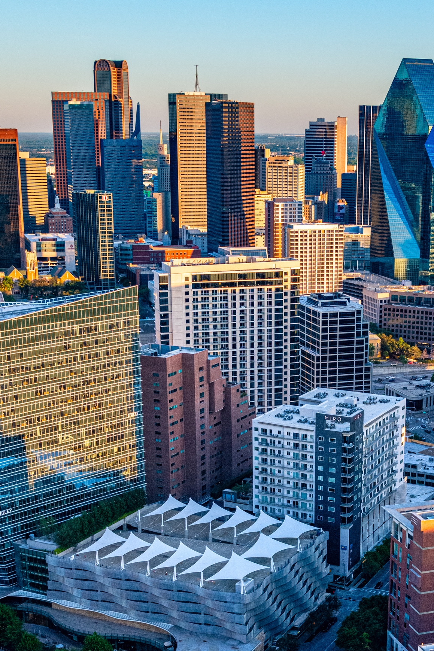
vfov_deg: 32.7
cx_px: 339
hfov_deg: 22.4
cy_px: 495
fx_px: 1085
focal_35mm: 60
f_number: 7.1
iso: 800
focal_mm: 27
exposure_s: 1/500
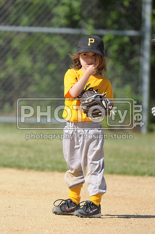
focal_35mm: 360
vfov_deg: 5.7
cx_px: 78
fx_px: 2332
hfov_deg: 3.8
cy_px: 117
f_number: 4
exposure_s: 1/4000
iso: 640
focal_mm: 240
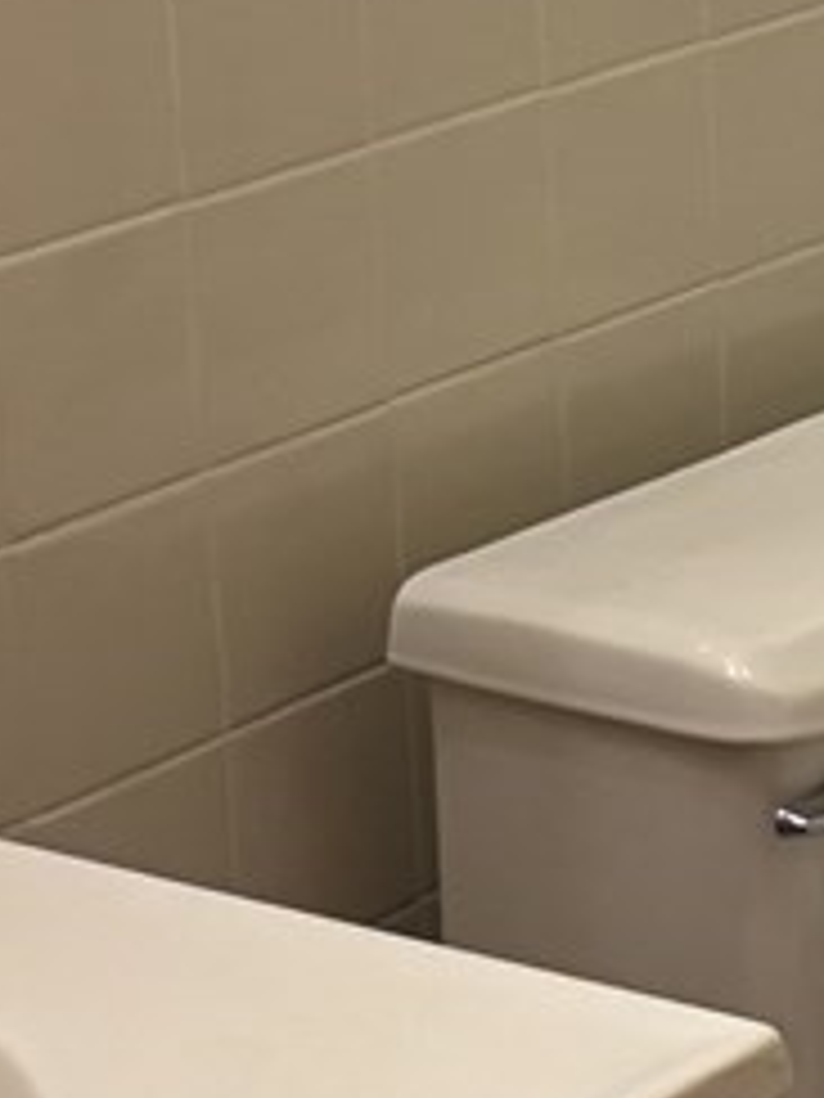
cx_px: 1045
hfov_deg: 8.9
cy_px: 220
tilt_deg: -13.3
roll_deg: +1.8
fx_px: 5205
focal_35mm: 164
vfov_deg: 12.0
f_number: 1.6
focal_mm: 5.96
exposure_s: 1/60
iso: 250
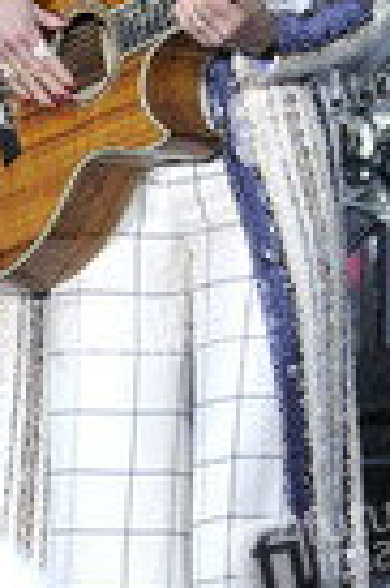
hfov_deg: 2.1
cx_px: 223
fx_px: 10719
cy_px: 9
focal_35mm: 658
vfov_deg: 3.1
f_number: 3.2
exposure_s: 1/400
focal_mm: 200
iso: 1000
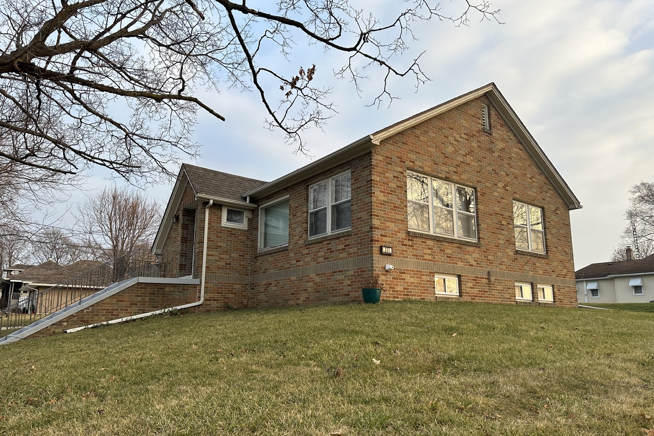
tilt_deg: +9.8
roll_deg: -0.3
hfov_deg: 71.5
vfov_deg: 51.2
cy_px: 243
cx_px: 327
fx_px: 454
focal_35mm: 25
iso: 80
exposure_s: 1/785
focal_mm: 6.86
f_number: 1.78
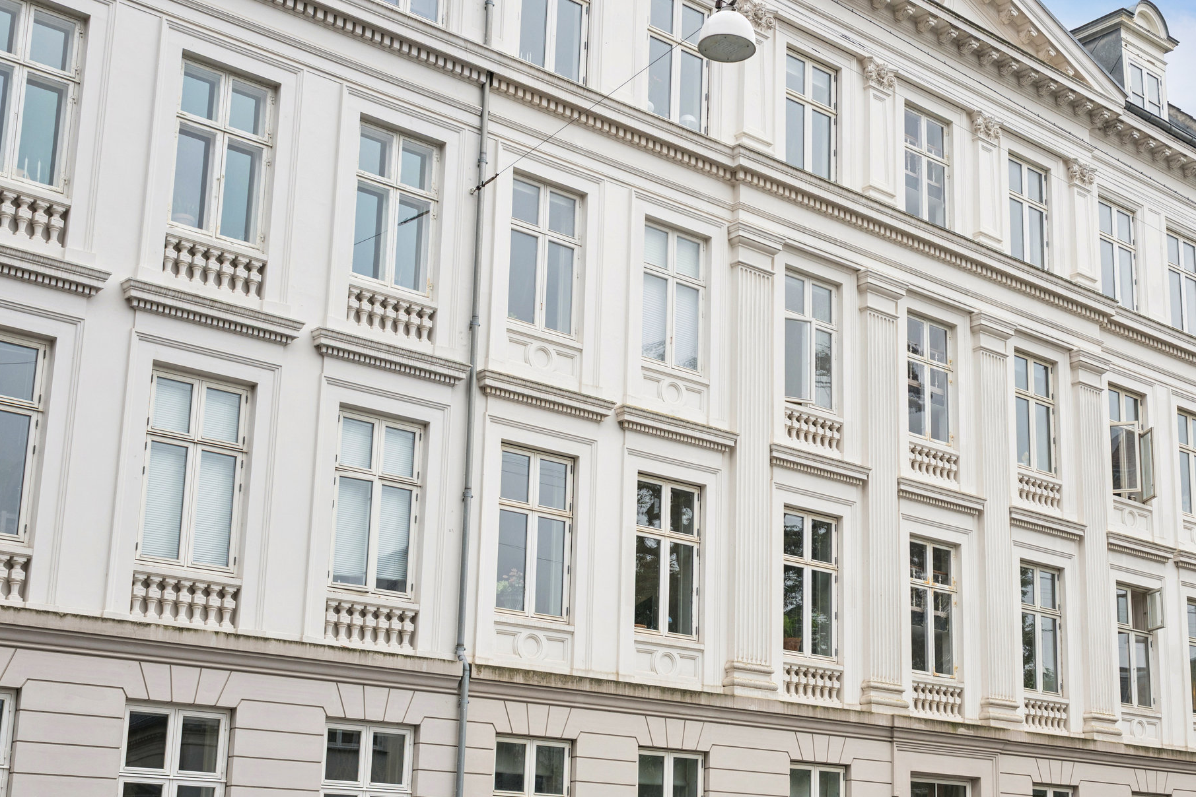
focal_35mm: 53
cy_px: 496
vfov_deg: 25.5
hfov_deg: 37.2
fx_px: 1761
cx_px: 771
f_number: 5.6
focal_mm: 32
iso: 160
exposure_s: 1/125
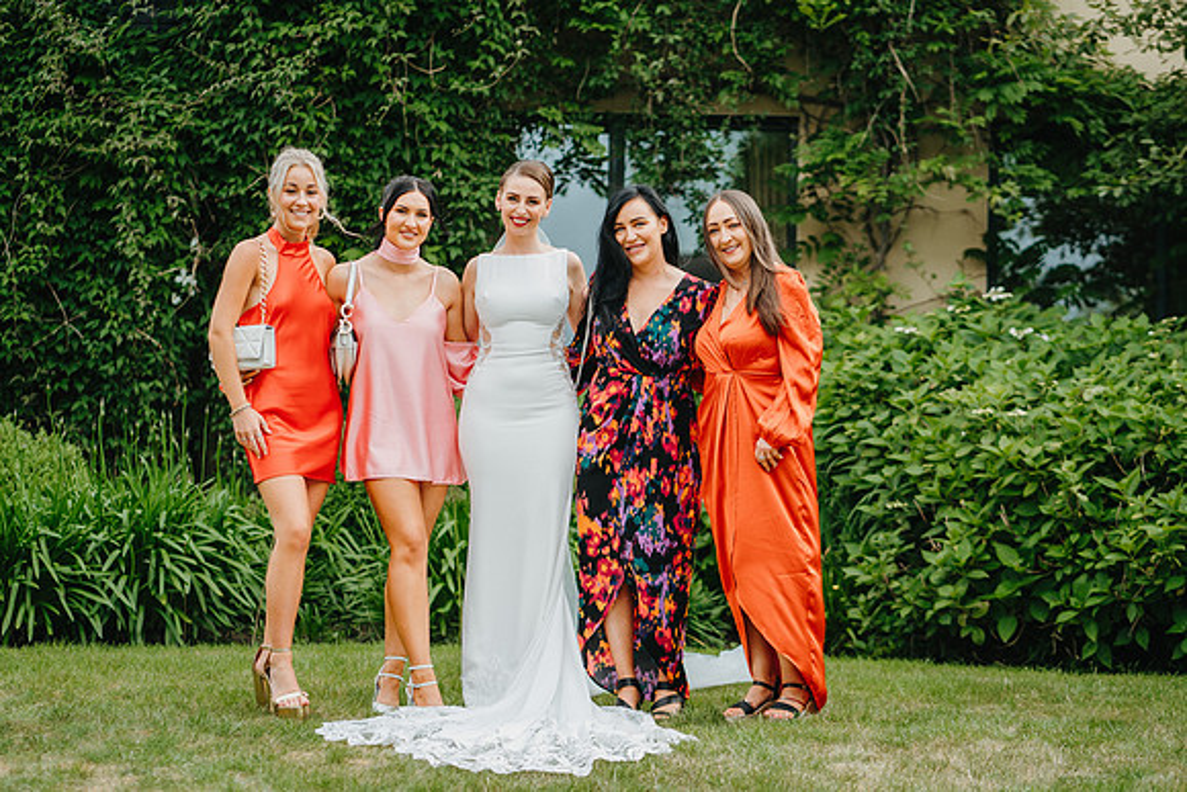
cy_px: 396
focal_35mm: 85
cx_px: 594
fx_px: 2803
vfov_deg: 16.1
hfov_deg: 23.9
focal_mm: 85
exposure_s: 1/640
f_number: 2.8
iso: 200
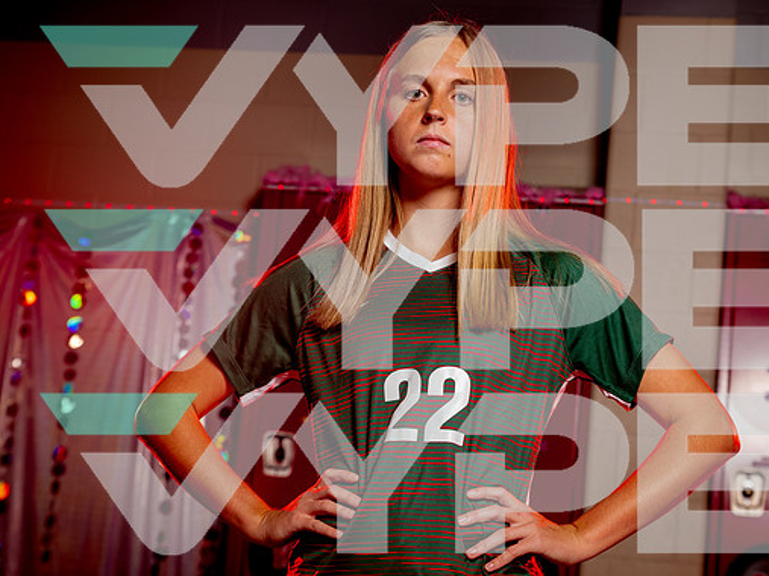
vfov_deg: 20.2
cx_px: 400
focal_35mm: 73
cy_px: 305
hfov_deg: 26.7
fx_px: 1621
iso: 400
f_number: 4.5
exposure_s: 1/250
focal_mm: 61
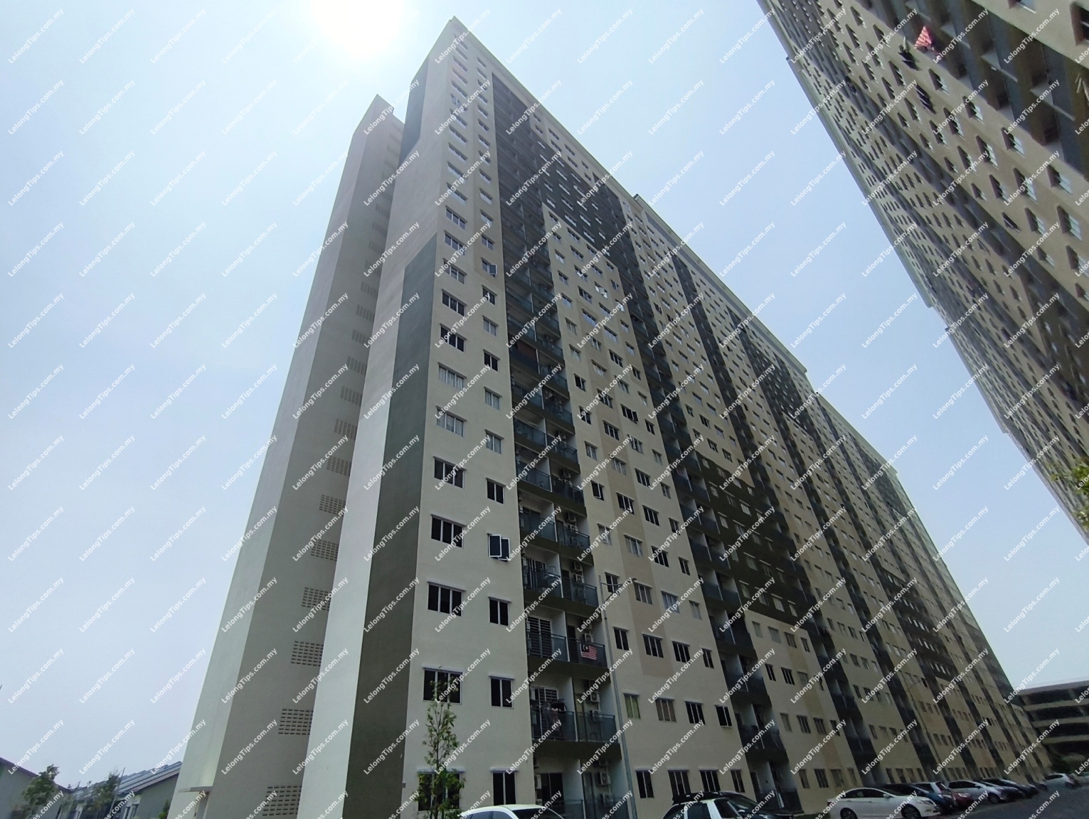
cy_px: 410
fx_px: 472
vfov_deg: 81.9
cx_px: 544
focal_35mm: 15
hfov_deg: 98.1
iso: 50
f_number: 2.2
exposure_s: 1/7843
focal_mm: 1.65
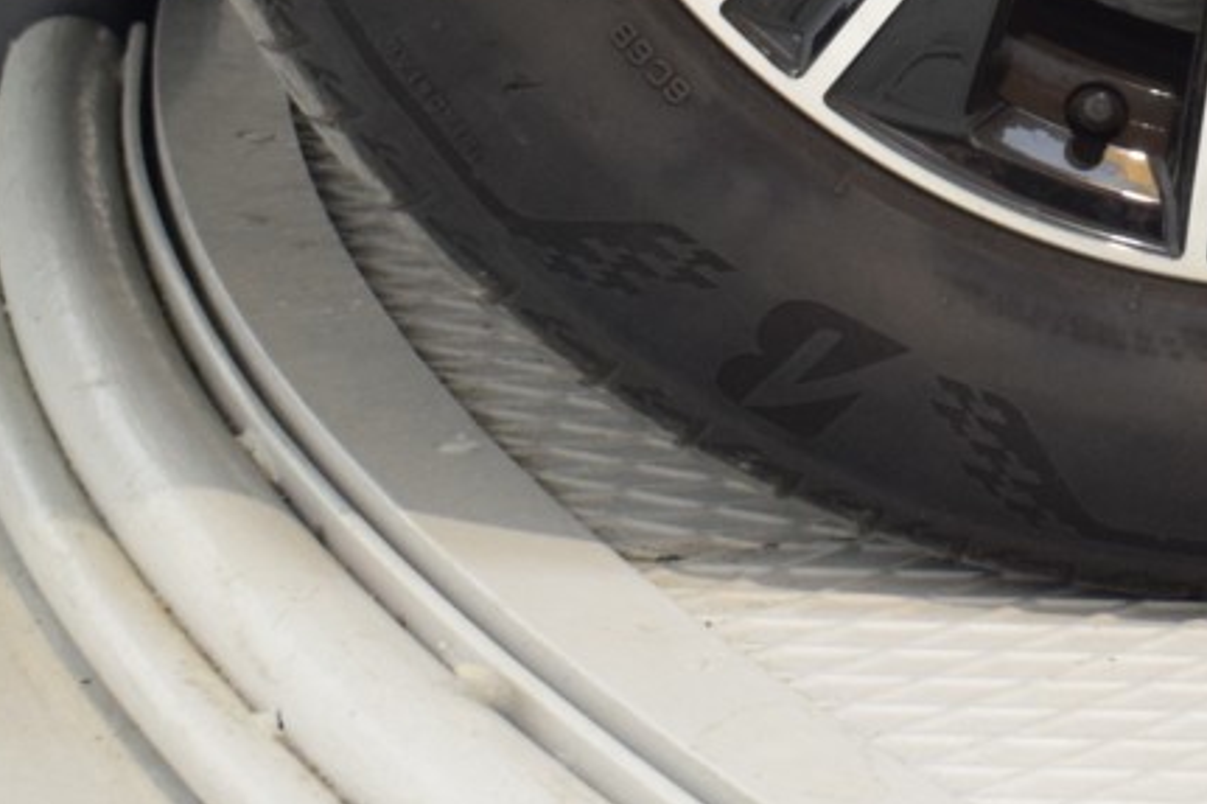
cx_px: 1299
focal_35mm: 188
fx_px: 6300
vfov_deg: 7.1
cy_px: -569
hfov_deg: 10.8
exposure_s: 1/60
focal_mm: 36
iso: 900
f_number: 4.8
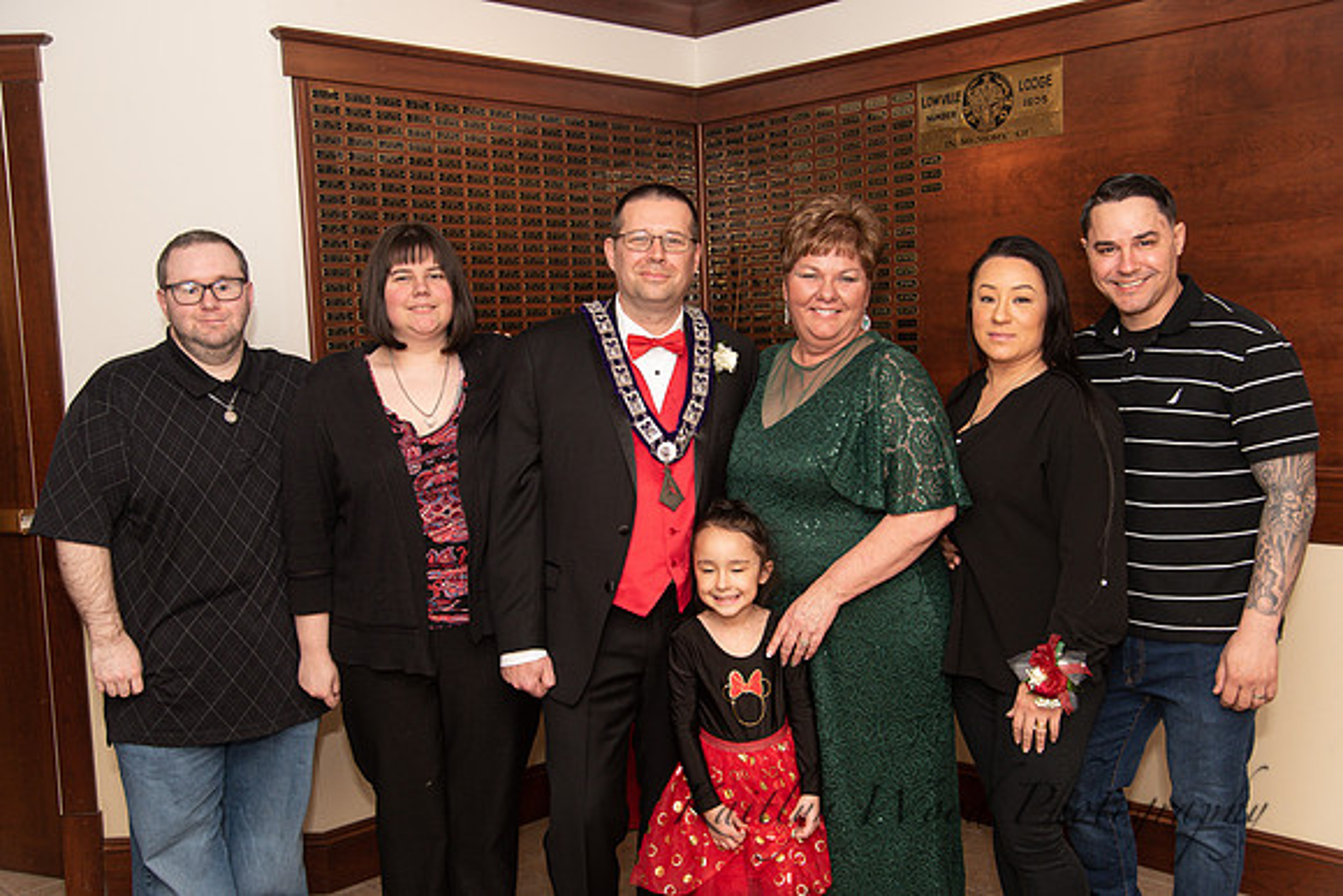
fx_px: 1306
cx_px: 672
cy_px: 448
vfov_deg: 37.9
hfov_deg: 54.4
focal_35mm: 35
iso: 800
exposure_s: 1/200
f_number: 4
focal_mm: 35
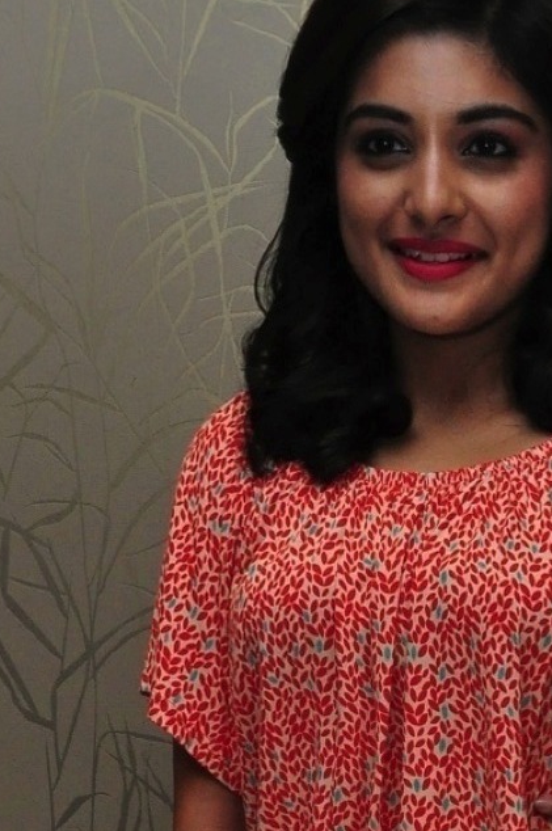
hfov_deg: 14.3
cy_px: 1056
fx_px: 2168
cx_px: 547
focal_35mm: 94
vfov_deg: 20.1
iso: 1250
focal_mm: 22
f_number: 8
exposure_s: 1/125
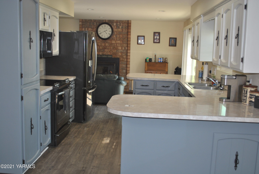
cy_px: 87
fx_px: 259
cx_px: 130
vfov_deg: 37.0
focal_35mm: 36
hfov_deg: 53.1
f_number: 4
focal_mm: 24
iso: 200
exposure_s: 1/60
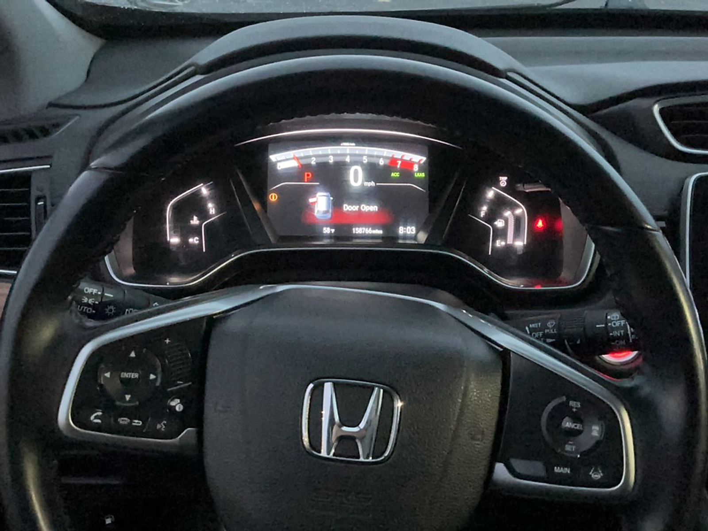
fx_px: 614
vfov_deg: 46.8
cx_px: 354
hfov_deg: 60.0
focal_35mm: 30
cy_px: 266
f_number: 1.8
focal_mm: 3
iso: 1000
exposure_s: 1/40
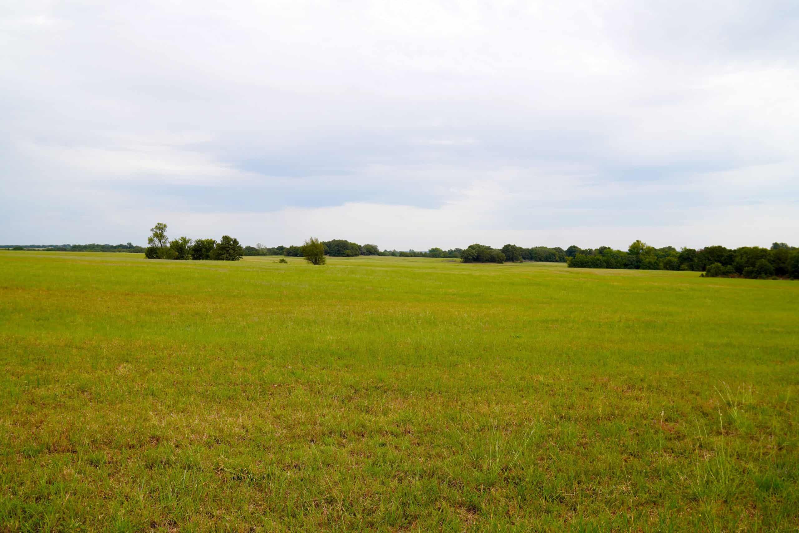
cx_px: 400
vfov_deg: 38.4
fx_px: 766
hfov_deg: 55.1
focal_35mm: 34
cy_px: 266
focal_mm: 23
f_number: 7.1
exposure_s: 1/100
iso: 100
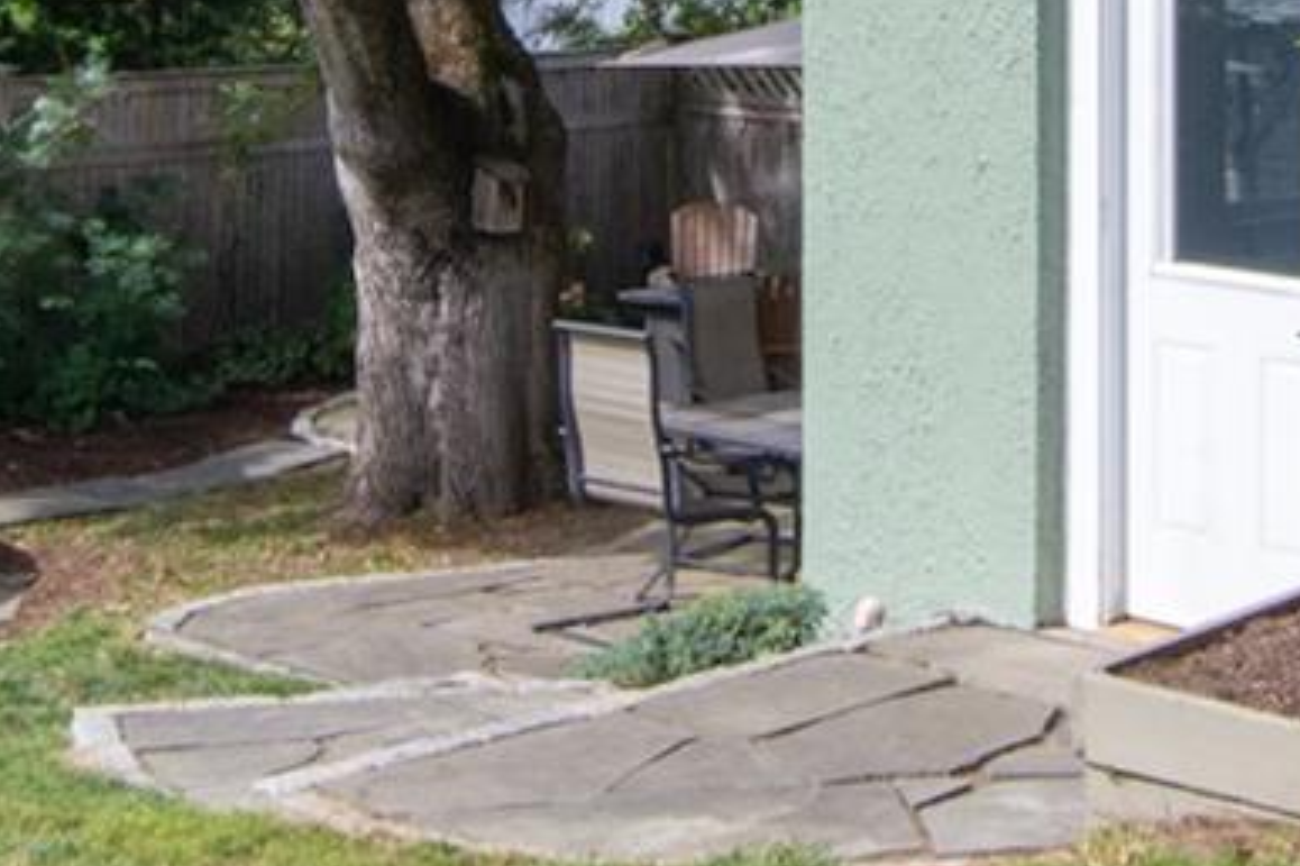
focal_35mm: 88
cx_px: 802
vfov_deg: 14.4
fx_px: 3164
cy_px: -470
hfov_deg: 23.2
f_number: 14
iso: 500
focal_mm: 11
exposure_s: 1/250
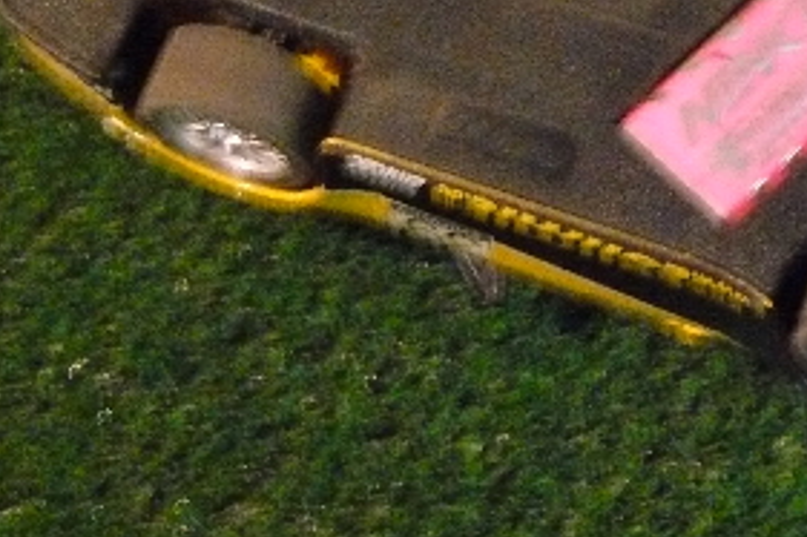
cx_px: 629
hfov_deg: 13.9
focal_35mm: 147
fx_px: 3293
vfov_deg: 9.3
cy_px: 34
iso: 800
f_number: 3.2
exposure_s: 1/8
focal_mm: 10.4
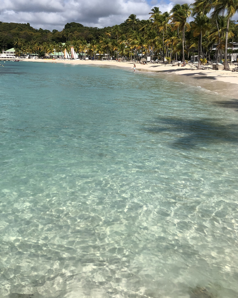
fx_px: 343
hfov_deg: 38.0
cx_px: 89
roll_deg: -0.6
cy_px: 106
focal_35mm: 39
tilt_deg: -8.4
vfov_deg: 46.3
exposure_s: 1/4000
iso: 25
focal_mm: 4
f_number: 1.8
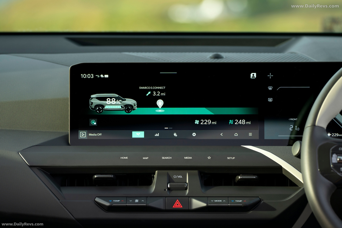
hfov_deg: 10.9
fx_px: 1795
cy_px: 114
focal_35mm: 189
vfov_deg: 7.3
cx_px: 171
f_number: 5.6
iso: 500
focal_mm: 189
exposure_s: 1/25
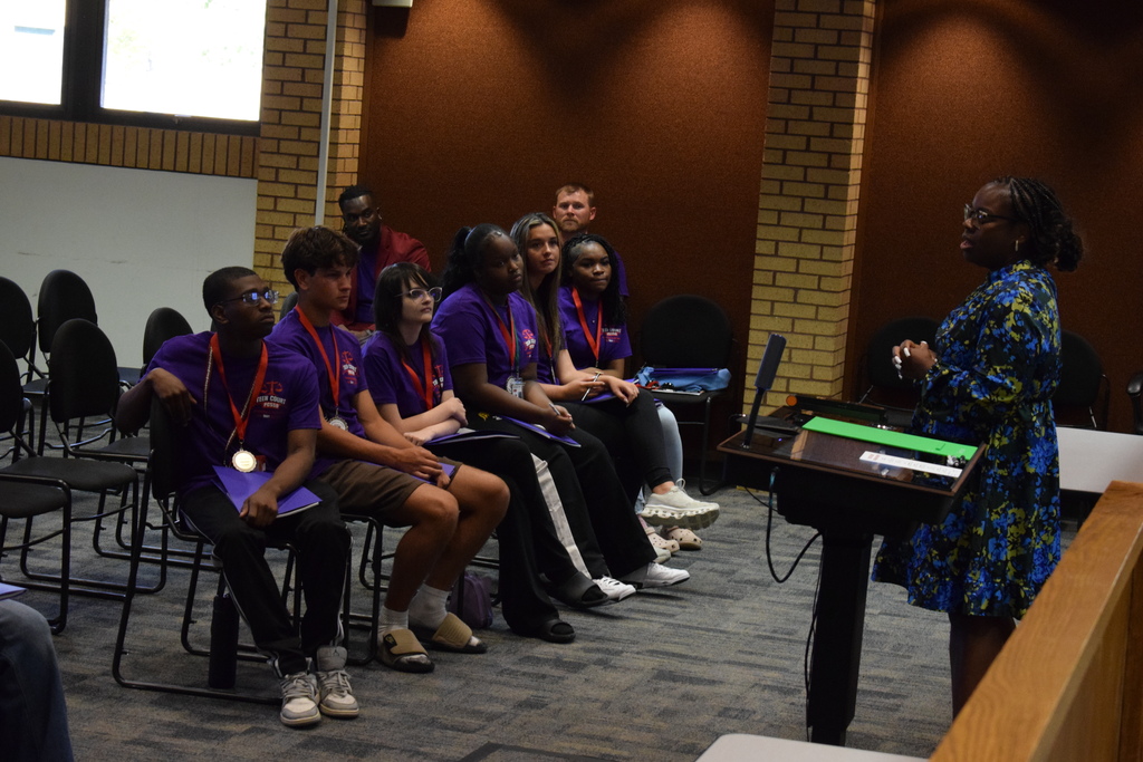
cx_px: 572
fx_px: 2620
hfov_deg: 24.6
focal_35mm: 82
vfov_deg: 16.6
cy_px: 381
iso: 3200
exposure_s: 1/50
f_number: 5.6
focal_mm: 55
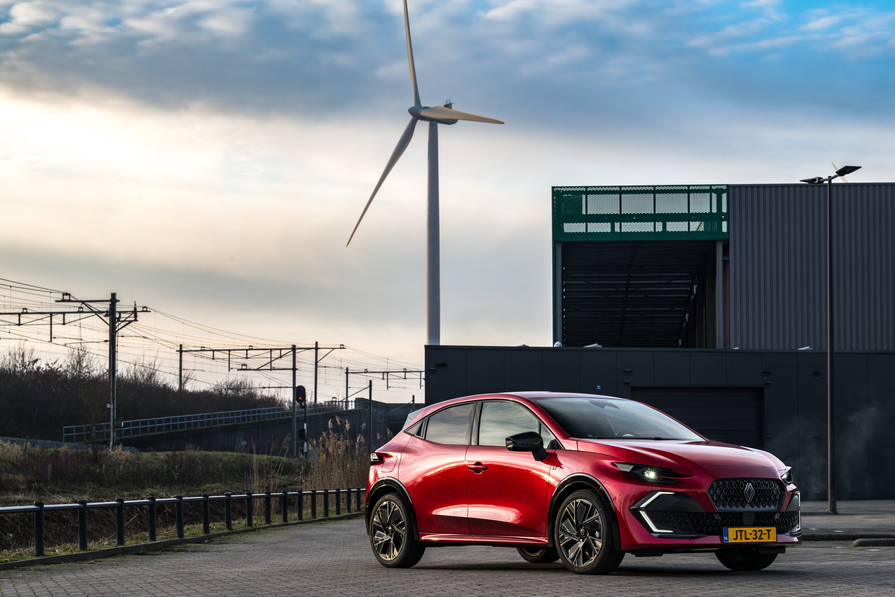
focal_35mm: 79
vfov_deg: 17.3
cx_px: 448
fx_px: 1964
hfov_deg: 25.7
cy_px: 298
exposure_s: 1/250
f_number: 10
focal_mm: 79
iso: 500
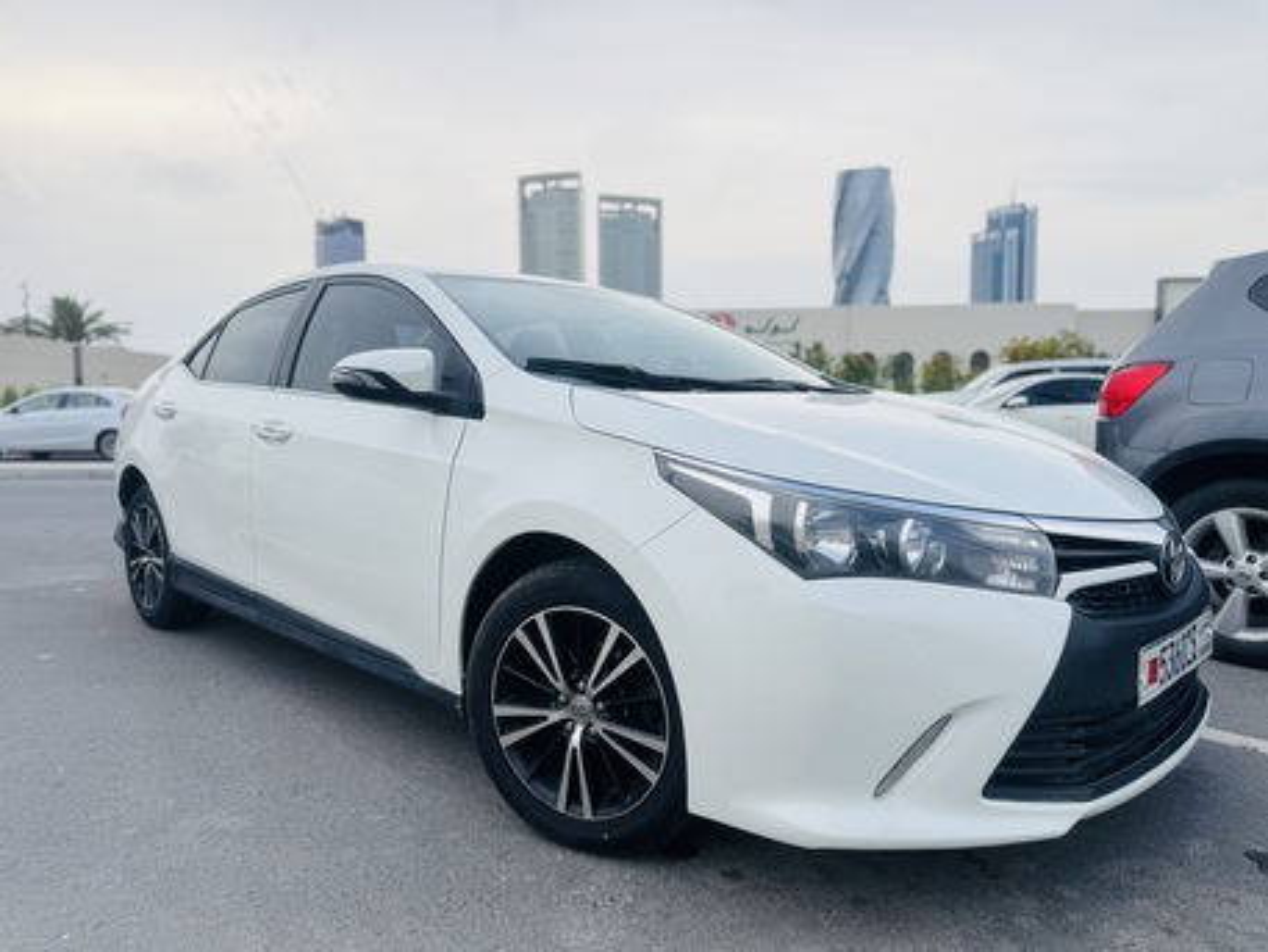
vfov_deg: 56.8
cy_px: 476
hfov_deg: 71.6
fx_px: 879
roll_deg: +0.6
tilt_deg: -3.4
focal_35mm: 24
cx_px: 634
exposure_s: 1/832
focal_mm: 6.76
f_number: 1.78
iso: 80
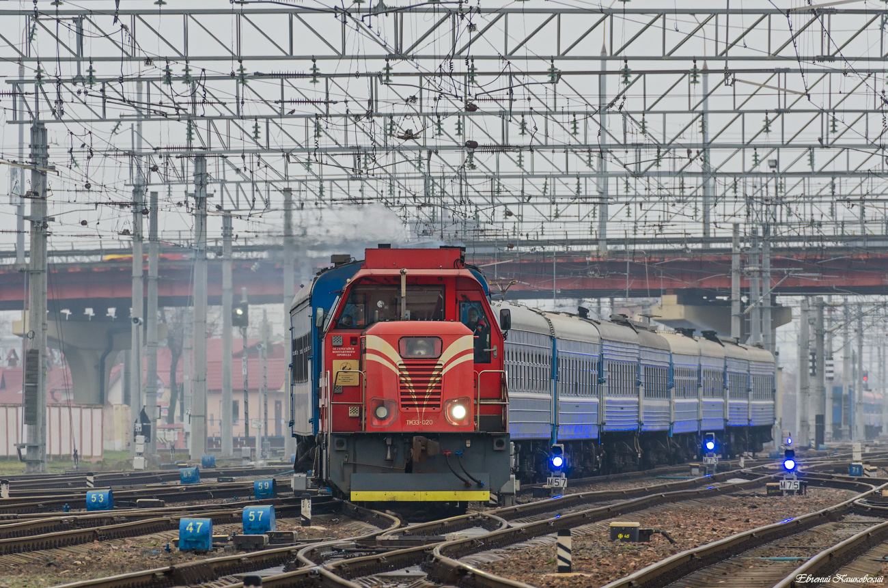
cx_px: 444
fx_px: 10338
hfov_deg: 4.9
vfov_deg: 3.3
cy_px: 294
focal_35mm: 420
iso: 250
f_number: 7.1
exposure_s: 1/80
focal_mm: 280
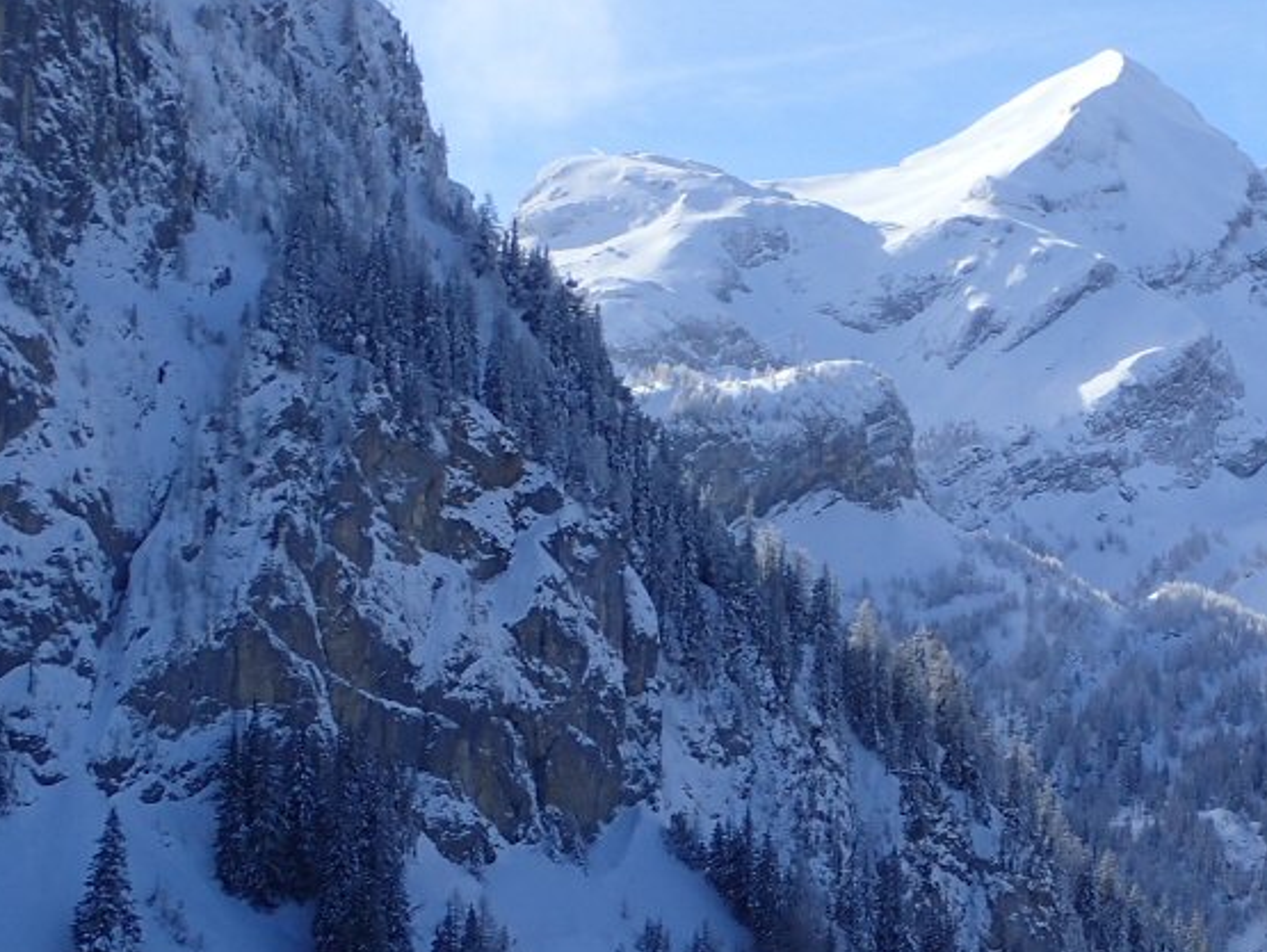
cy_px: 368
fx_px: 3077
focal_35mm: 84
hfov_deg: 22.5
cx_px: 1216
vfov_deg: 17.6
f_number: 10
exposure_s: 1/160
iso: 100
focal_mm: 6.42
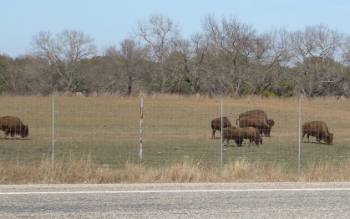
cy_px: 129
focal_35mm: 167
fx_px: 1593
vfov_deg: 7.9
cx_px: 246
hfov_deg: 12.5
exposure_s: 1/177
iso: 50
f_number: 8
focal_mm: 18.9
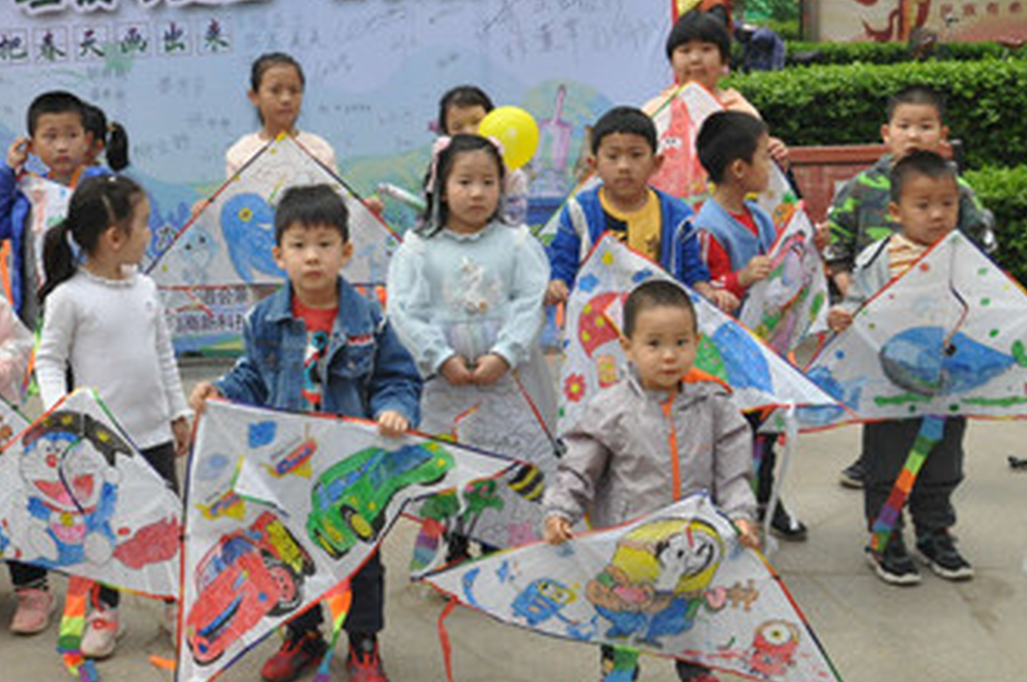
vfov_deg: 29.6
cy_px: 251
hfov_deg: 42.1
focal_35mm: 45
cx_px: 240
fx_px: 1282
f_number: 8
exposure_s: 1/667
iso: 800
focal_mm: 18
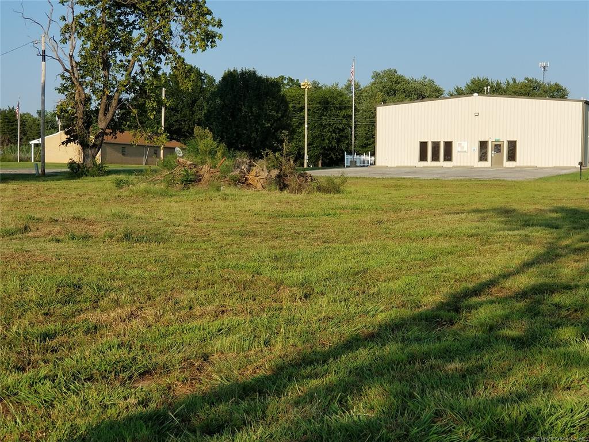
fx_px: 885
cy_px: 221
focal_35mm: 52
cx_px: 294
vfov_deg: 28.0
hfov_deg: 36.8
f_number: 2.4
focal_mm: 6
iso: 25
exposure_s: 1/706
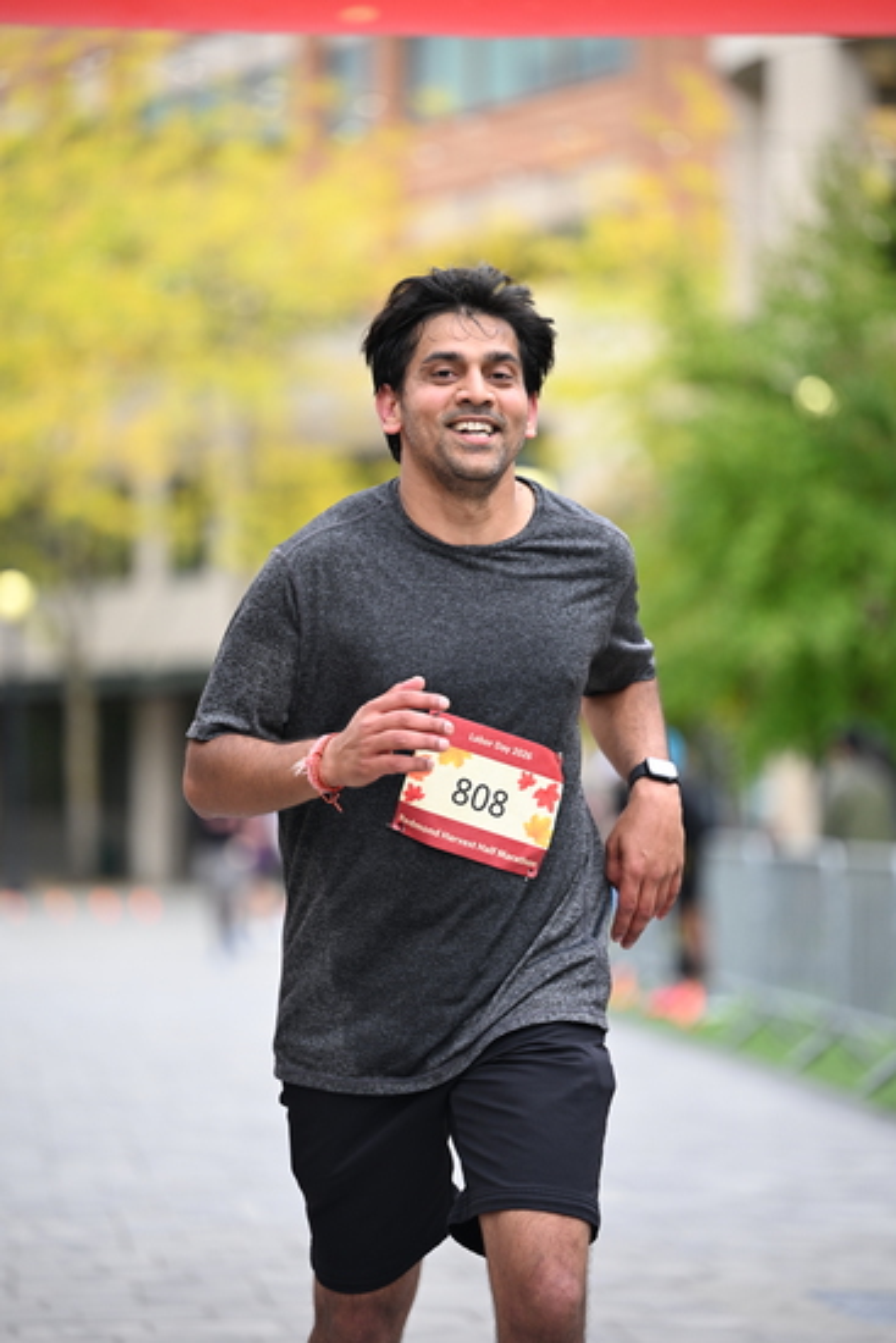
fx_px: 5410
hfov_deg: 9.5
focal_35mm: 145
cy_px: 672
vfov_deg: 14.1
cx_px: 448
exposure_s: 1/1600
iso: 640
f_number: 2.8
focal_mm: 145
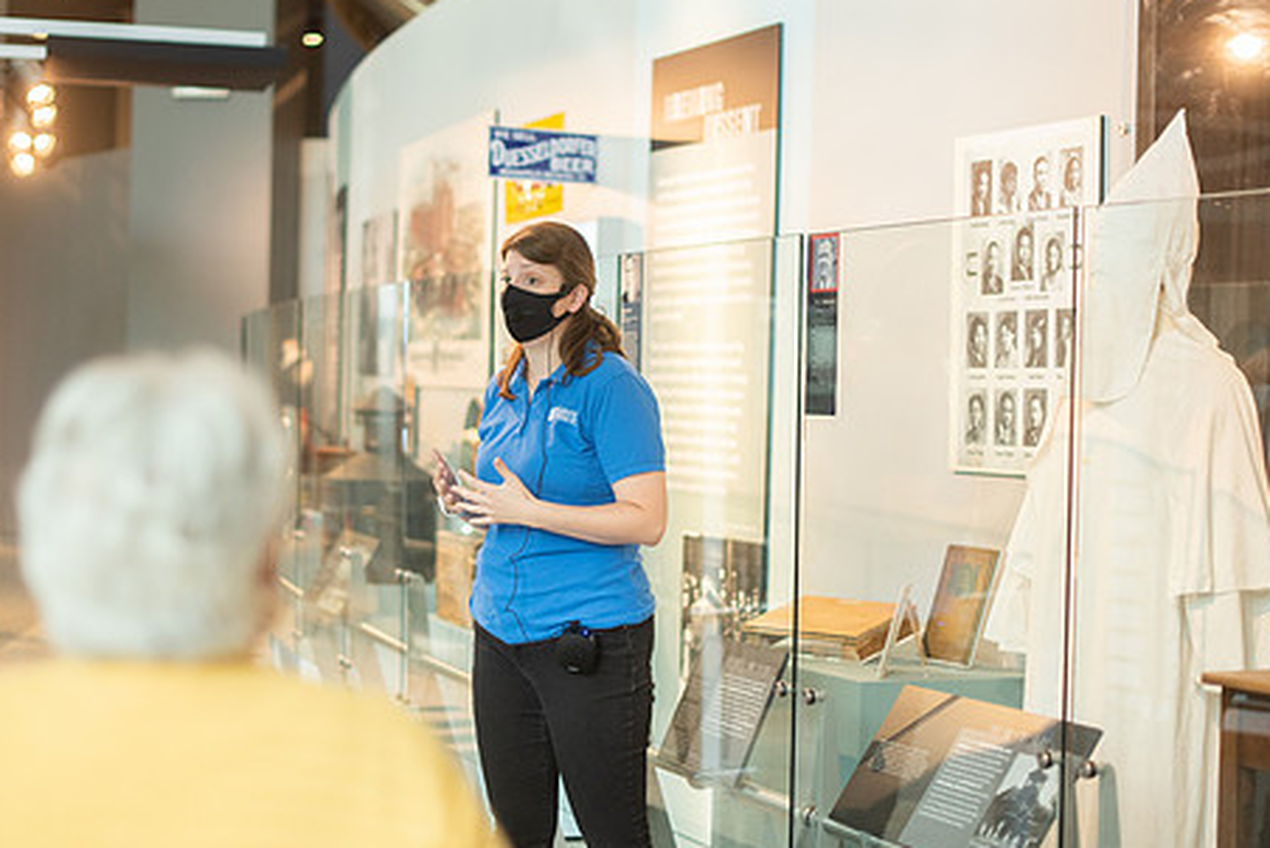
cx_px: 540
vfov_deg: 20.6
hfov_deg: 30.4
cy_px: 408
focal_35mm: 66
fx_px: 2330
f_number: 1.8
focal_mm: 50
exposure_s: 1/200
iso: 640
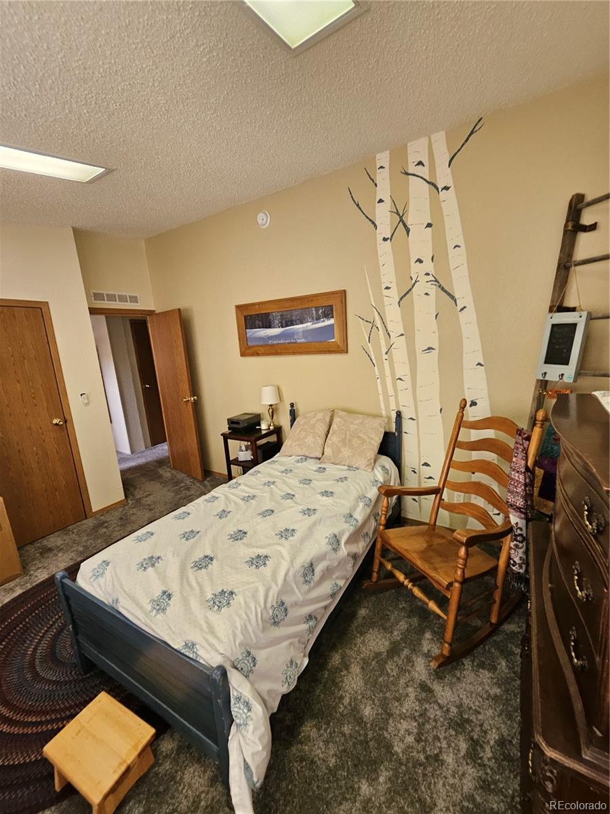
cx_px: 305
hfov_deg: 89.9
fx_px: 305
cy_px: 407
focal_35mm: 13
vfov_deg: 106.2
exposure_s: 1/60
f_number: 2.2
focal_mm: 1.7
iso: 125
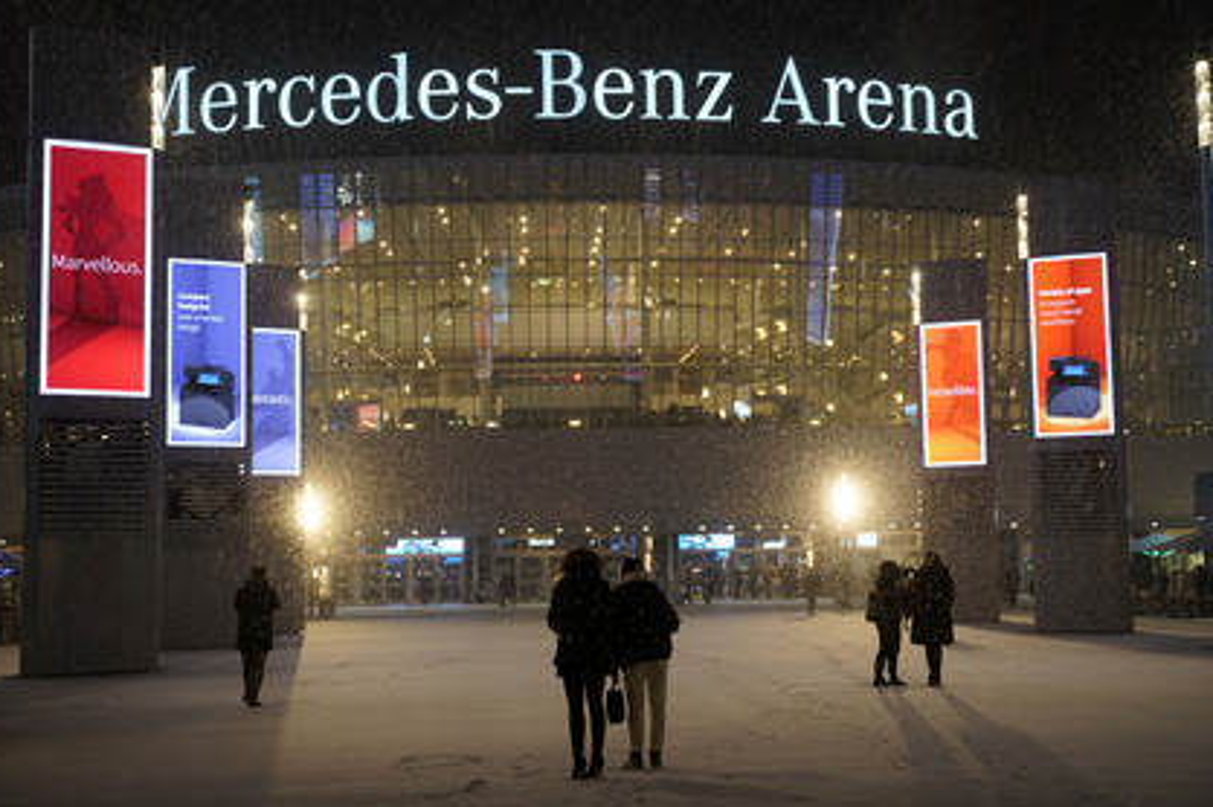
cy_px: 389
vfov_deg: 25.0
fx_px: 1818
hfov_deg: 36.9
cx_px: 614
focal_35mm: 54
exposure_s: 1/50
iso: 640
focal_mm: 50
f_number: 2.8
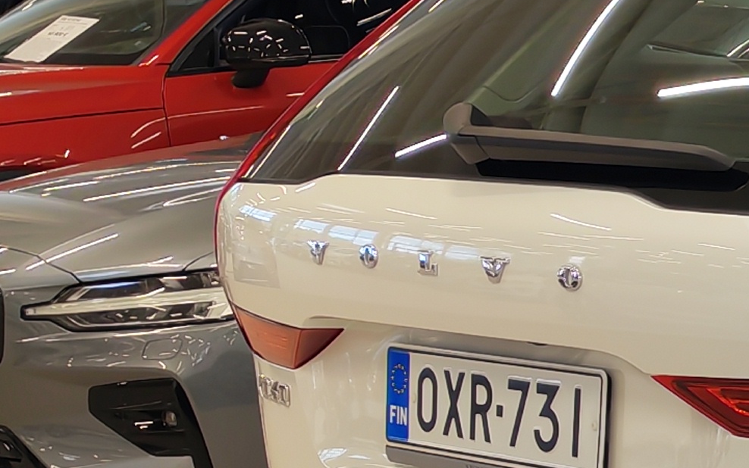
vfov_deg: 9.0
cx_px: 1371
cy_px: 529
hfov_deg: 13.0
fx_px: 2961
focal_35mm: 145
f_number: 1.9
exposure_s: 1/100
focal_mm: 6.12
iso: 125
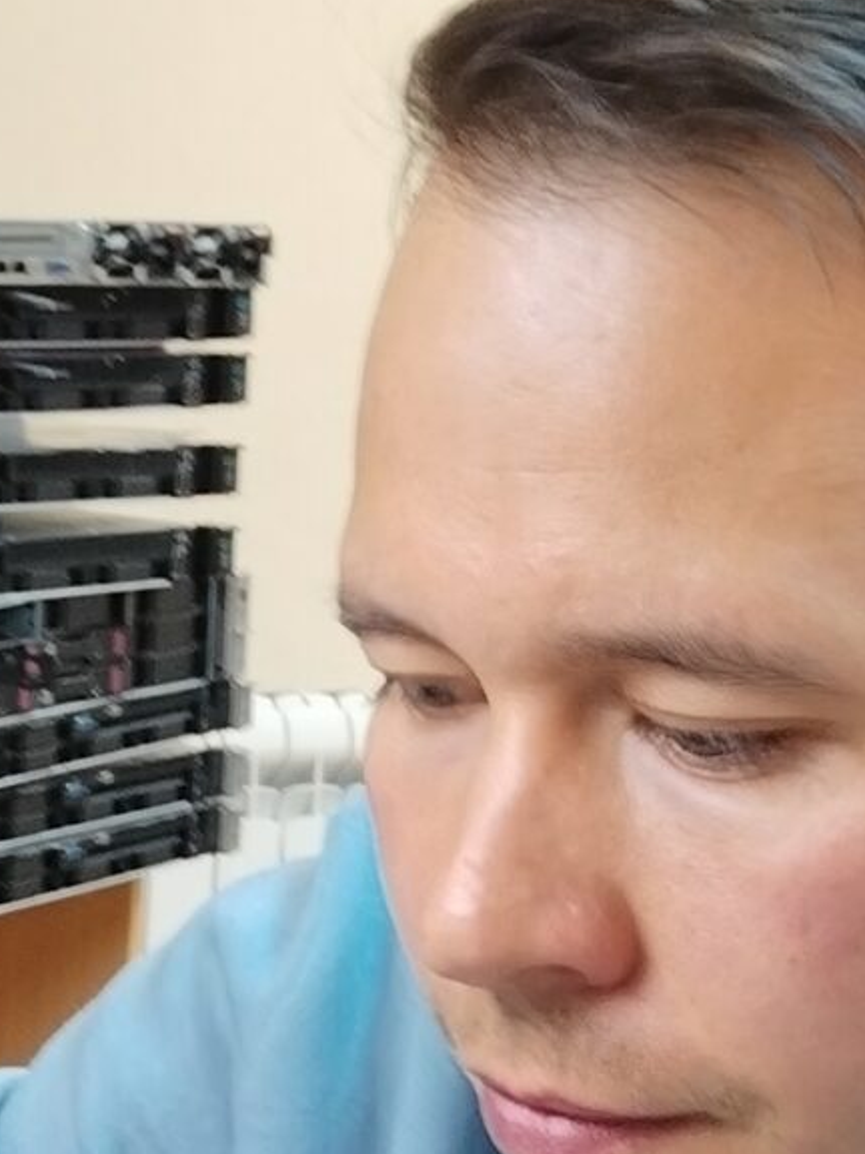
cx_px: 34
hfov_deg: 18.0
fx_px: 2665
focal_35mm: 80
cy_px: 737
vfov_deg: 24.3
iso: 238
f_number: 2.45
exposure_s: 1/25
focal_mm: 3.25
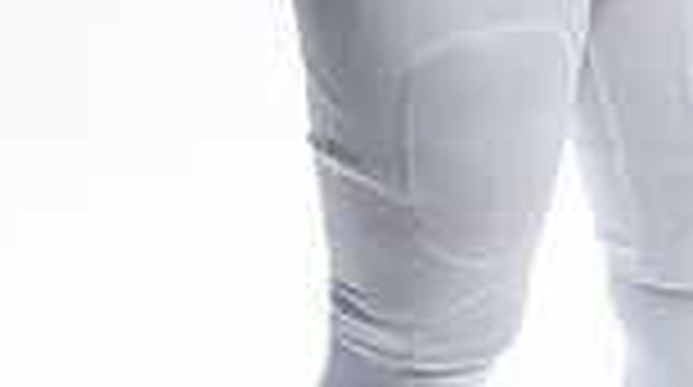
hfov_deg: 11.5
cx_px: 549
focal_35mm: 187
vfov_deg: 6.1
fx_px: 3430
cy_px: -612
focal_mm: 61
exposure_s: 1/250
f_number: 5.6
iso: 200
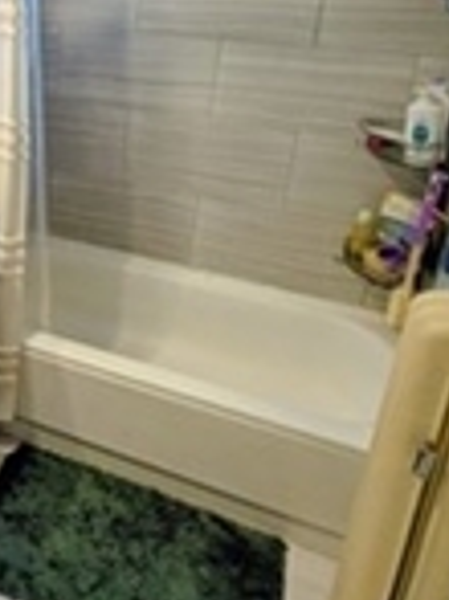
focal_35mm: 38
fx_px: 658
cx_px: -24
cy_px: 141
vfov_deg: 47.0
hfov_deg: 33.6
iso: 88
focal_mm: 1.85
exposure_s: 1/120
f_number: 2.2
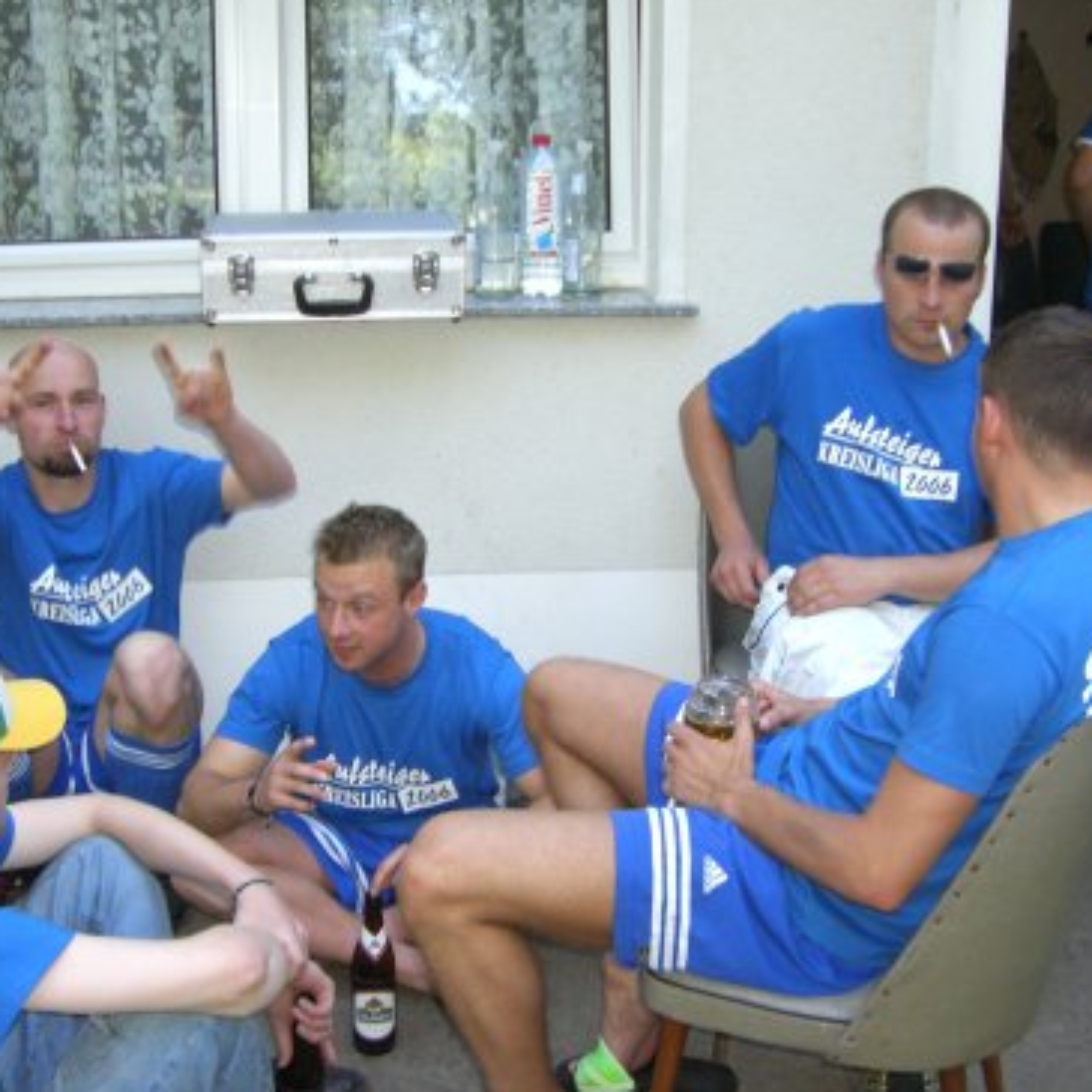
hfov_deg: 36.8
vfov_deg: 36.8
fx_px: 1642
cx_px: 491
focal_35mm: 46
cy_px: 540
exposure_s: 1/125
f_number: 2.7
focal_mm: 6.2
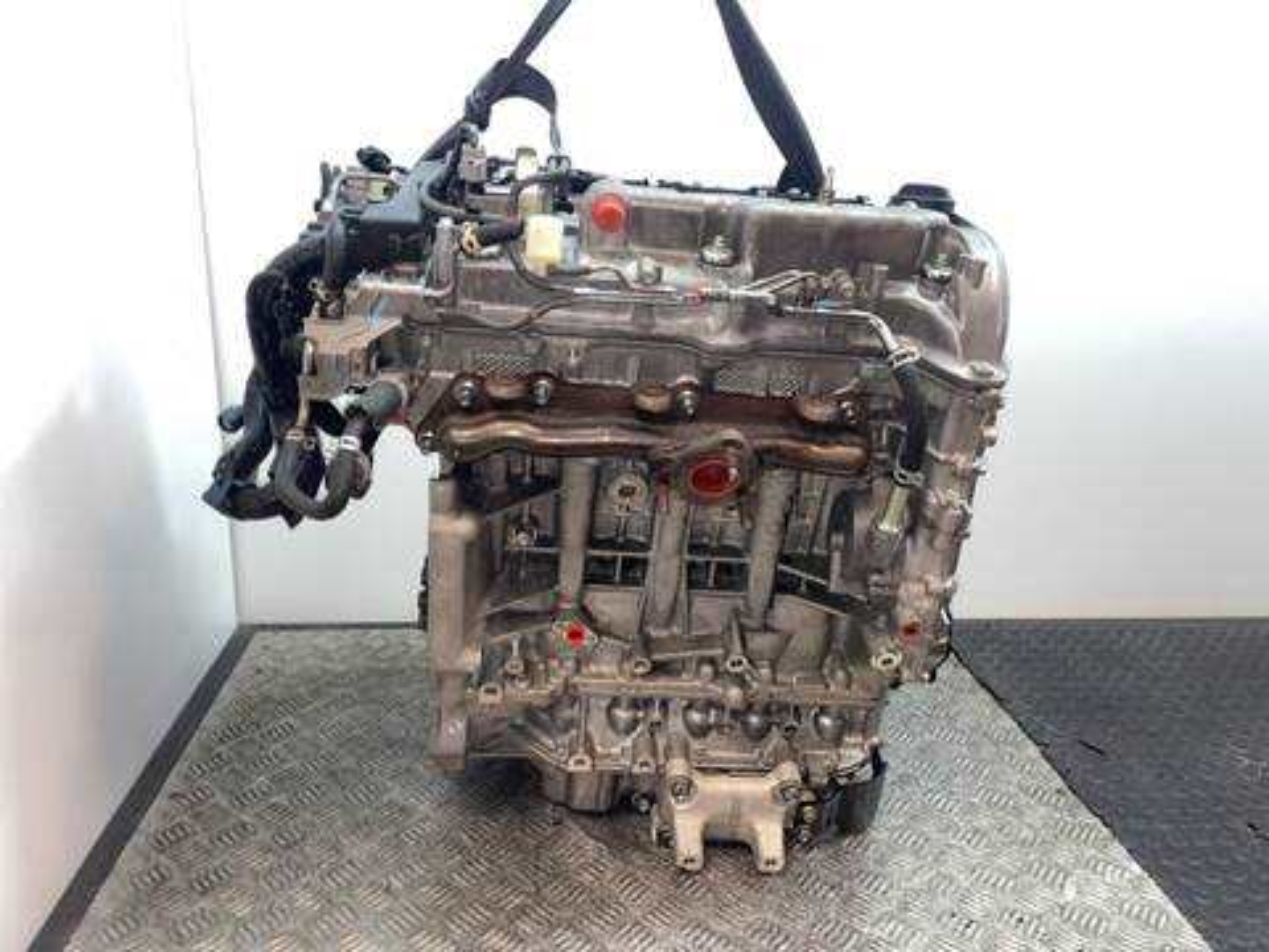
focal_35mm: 26
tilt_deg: -16.4
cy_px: 476
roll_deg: -2.1
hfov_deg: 67.3
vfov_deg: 53.1
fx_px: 953
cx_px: 634
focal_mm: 4.2
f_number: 1.6
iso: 50
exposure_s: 1/13
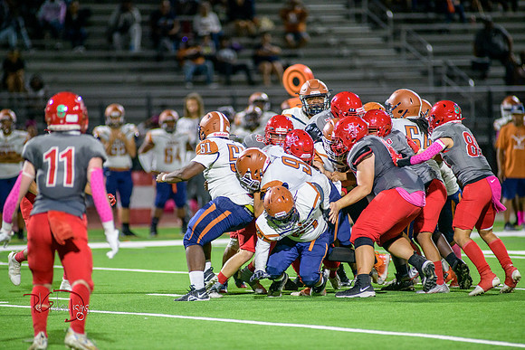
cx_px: 262
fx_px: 4376
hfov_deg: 6.9
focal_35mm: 300
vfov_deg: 4.6
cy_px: 175
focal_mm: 300
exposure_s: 1/500
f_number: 2.8
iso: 2000
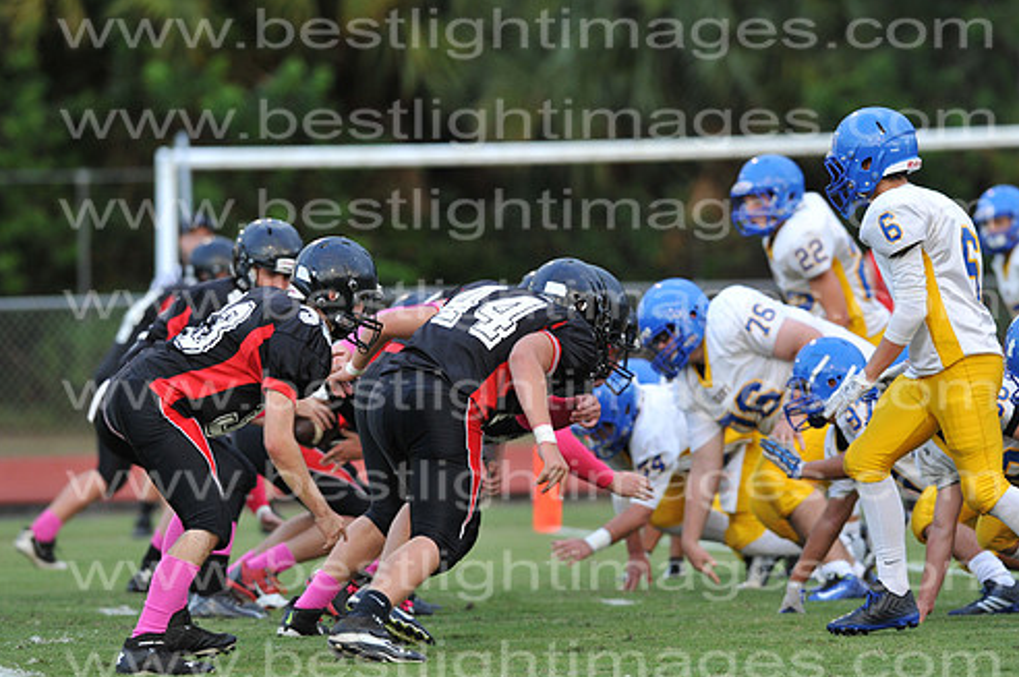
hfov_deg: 5.8
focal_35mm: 354
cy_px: 350
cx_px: 534
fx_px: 10010
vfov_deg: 3.9
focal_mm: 300
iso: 1250
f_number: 4
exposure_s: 1/640
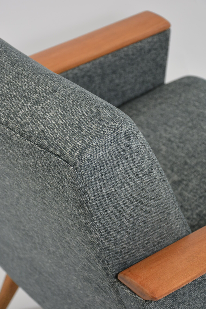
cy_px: 157
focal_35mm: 112
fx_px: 960
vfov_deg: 18.2
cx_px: 97
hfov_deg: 12.3
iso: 800
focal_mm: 66
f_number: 5.3
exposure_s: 1/160
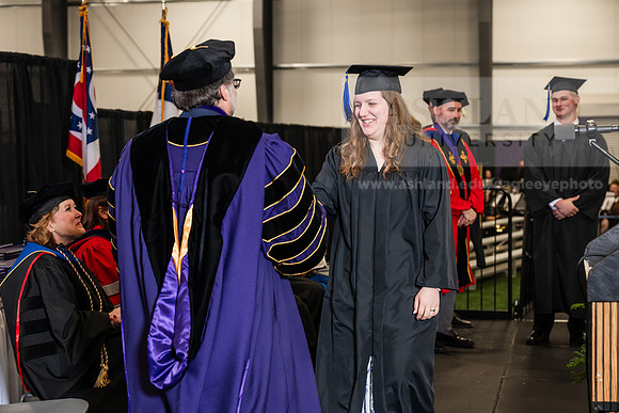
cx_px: 310
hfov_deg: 28.8
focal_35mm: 70
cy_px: 206
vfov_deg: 19.5
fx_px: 1204
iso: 1250
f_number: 4.5
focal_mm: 70
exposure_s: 1/200
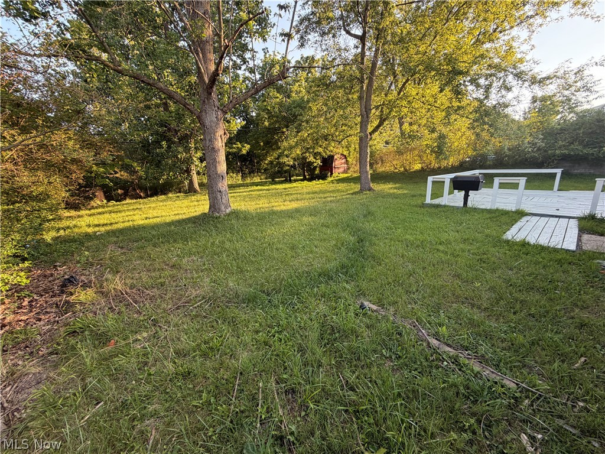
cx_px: 302
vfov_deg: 85.7
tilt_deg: -14.8
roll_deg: +2.2
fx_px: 245
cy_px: 227
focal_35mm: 14
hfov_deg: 102.1
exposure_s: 1/121
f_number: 2.2
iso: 80
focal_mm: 2.22
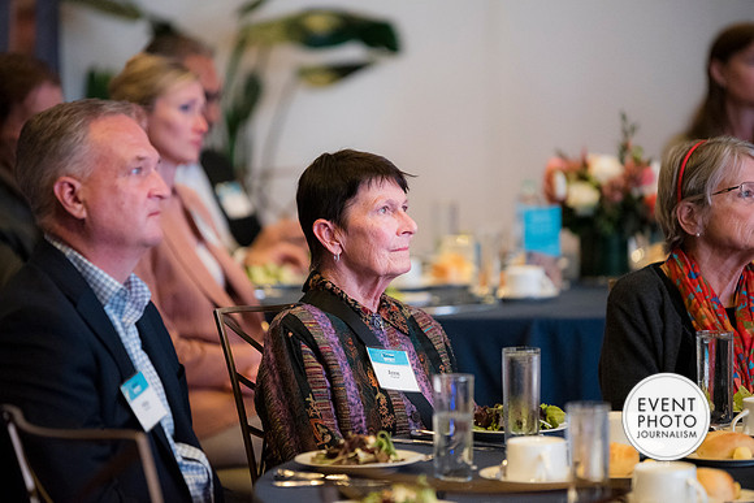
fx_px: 4190
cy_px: 252
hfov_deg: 10.3
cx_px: 377
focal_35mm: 200
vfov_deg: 6.9
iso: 6400
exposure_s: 1/125
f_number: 2.8
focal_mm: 200
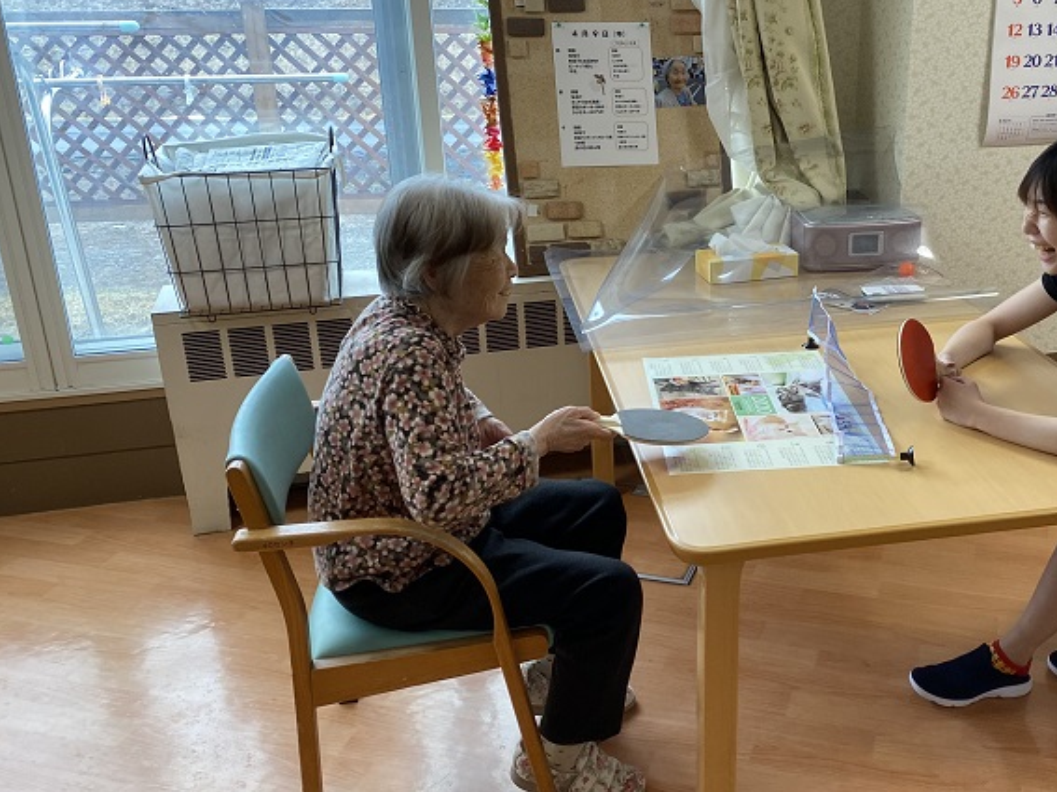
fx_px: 1130
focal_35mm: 37
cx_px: 745
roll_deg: -0.1
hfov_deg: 48.9
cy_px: 374
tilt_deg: -21.3
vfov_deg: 38.6
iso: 125
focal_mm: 4.25
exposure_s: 1/110
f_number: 1.8
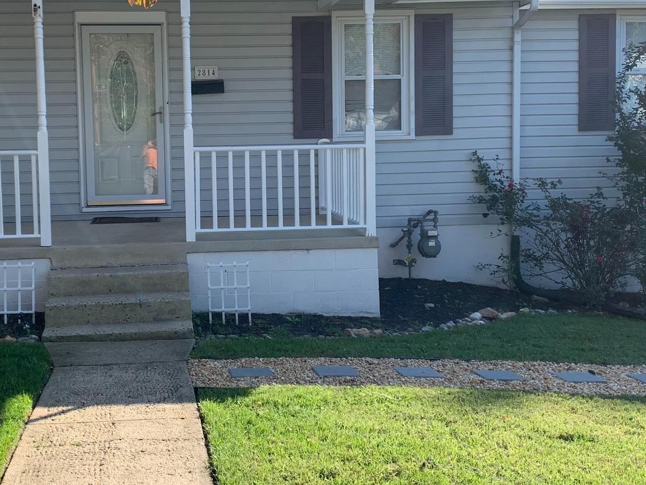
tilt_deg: -5.0
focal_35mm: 51
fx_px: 952
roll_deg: +0.8
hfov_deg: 37.3
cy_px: 209
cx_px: 244
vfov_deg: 28.5
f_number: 1.8
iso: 25
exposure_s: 1/727
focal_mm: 4.25
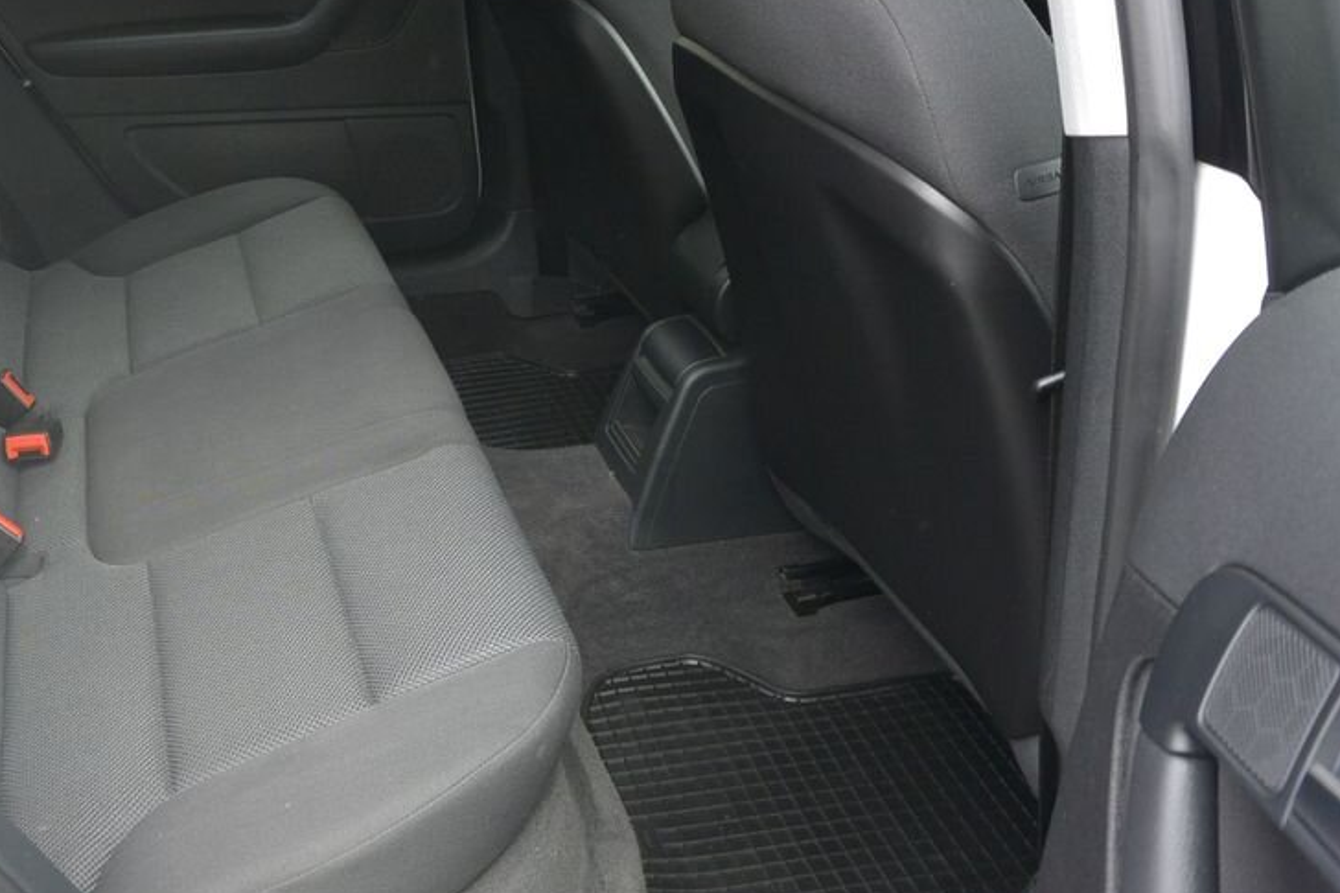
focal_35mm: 38
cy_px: 428
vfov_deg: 35.0
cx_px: 433
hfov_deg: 49.7
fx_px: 1414
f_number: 4
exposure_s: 1/250
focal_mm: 10
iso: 200
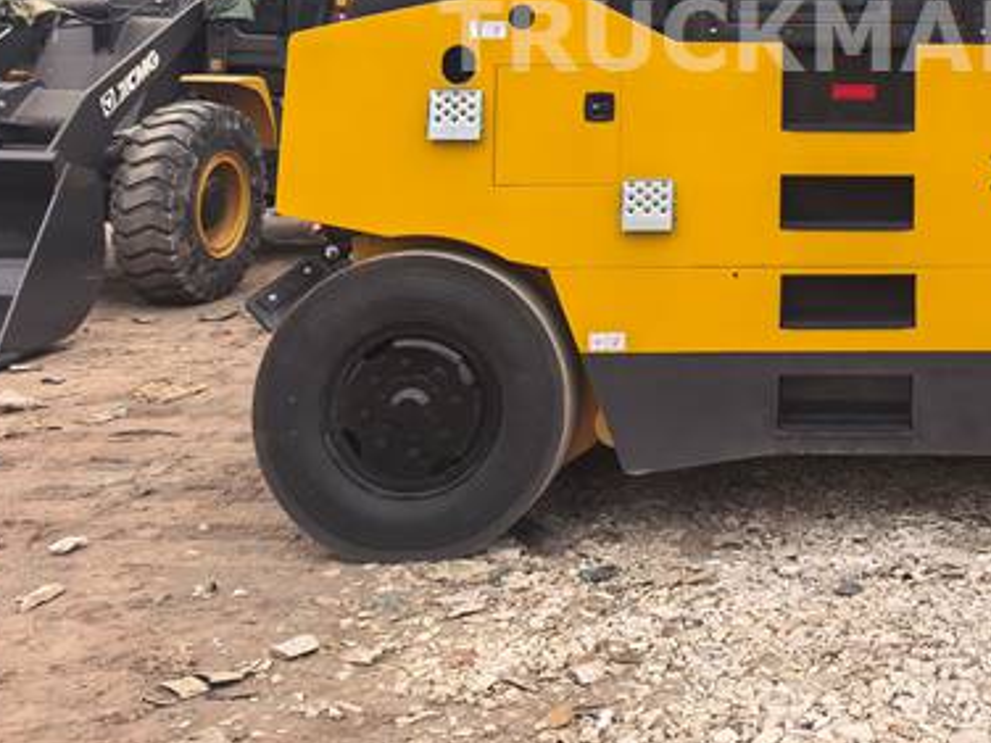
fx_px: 1460
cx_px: 930
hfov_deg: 34.9
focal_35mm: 51
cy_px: 37
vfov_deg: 27.3
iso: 50
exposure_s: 1/3704
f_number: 2
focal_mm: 5.75
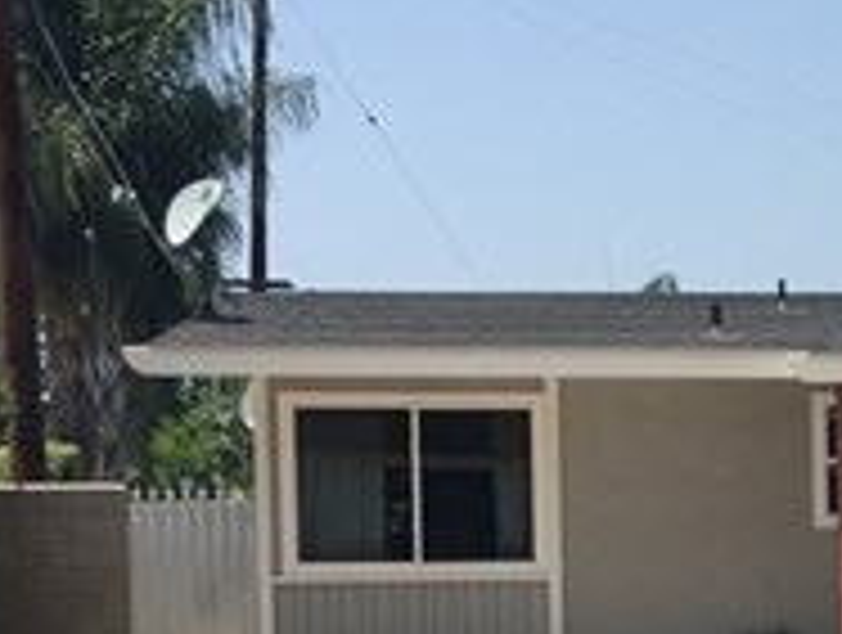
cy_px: 674
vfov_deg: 14.7
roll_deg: +0.1
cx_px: 968
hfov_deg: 18.9
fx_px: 2413
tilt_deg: -2.7
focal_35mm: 99
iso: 32
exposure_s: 1/1522
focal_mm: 4.15
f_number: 2.2
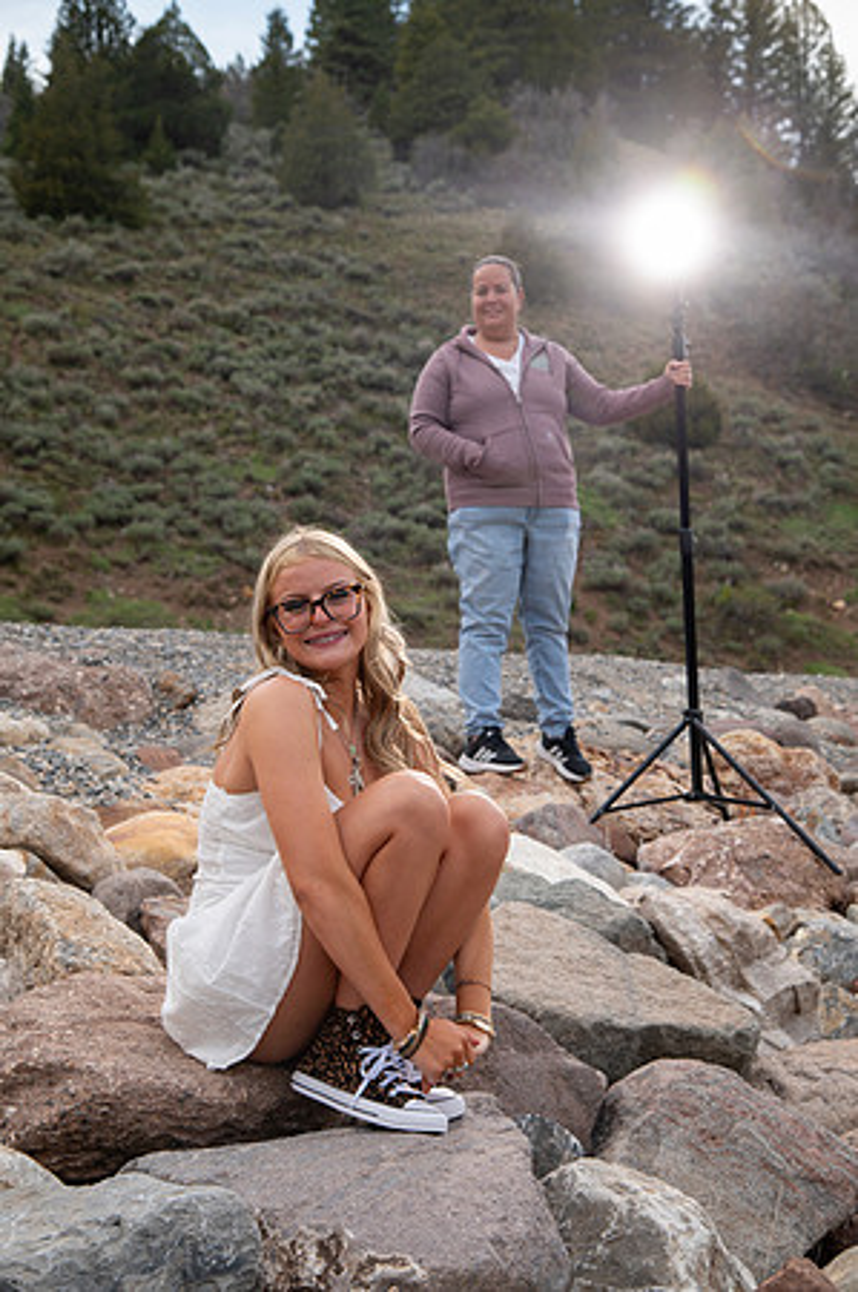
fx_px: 2221
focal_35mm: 62
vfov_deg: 32.4
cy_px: 646
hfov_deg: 21.9
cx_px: 429
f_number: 6.3
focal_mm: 62
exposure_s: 1/320
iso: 320
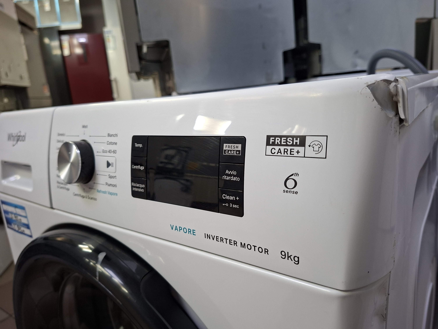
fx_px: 291
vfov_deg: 58.9
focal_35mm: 23
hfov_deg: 73.9
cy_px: 164
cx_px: 219
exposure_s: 1/50
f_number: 1.8
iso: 200
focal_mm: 5.54
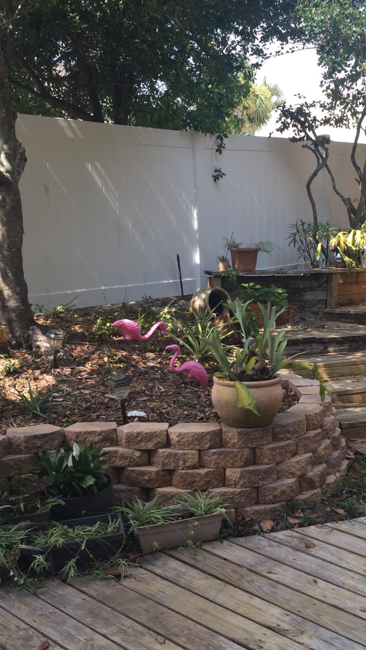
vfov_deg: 56.6
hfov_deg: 33.3
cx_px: 261
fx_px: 604
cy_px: 339
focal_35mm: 35
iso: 32
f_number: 2.2
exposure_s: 1/408
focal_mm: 4.15
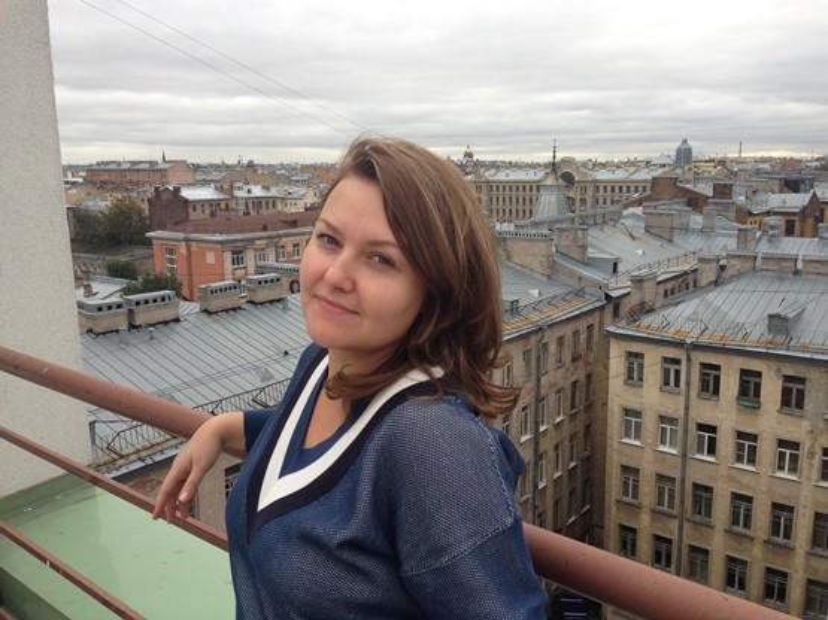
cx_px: 414
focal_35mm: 33
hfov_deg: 55.4
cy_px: 310
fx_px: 789
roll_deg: -0.1
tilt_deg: -11.8
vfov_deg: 42.9
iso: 50
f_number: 2.4
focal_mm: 4.12
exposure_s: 1/258
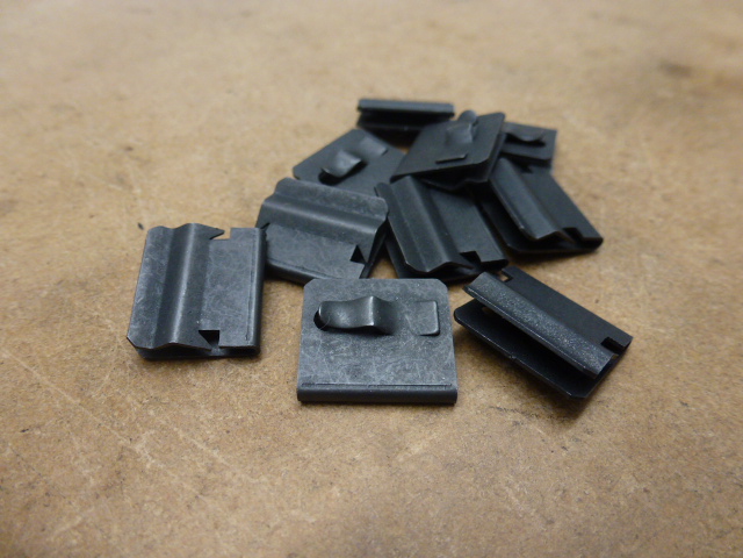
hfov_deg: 71.6
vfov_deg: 56.8
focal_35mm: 24
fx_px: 515
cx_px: 372
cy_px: 279
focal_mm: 4.3
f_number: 3.3
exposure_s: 1/60
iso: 200
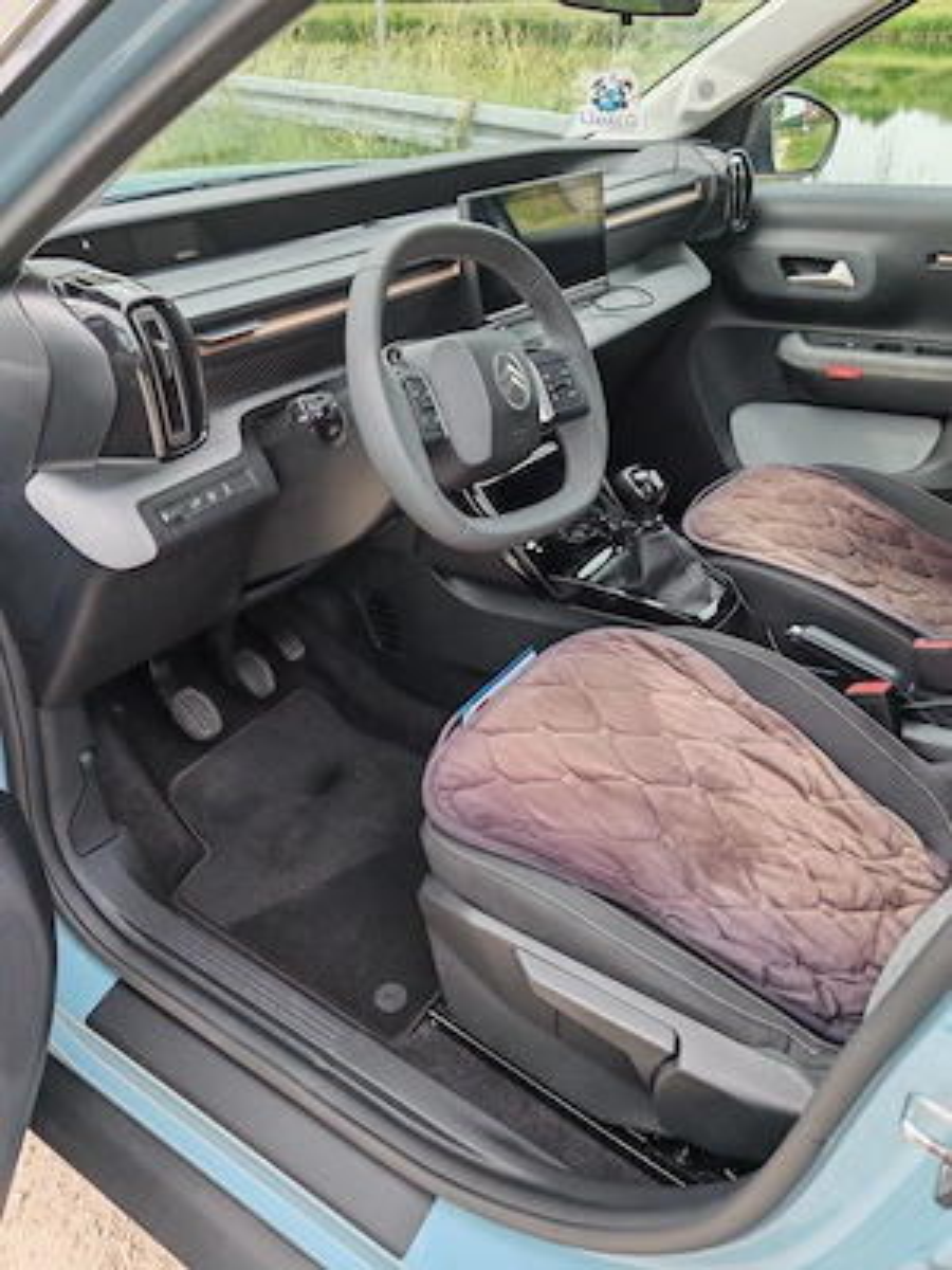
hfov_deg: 51.4
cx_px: 476
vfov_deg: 65.3
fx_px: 990
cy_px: 635
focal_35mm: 27
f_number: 1.9
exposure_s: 1/170
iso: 50
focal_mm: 6.67
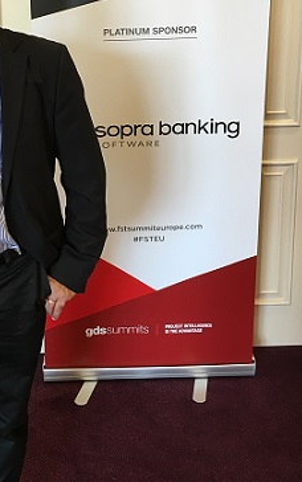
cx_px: 84
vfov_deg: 42.7
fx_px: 605
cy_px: 149
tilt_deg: -12.7
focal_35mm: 46
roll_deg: +1.1
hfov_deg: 27.7
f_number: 2.2
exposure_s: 1/33
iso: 80
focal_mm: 4.15
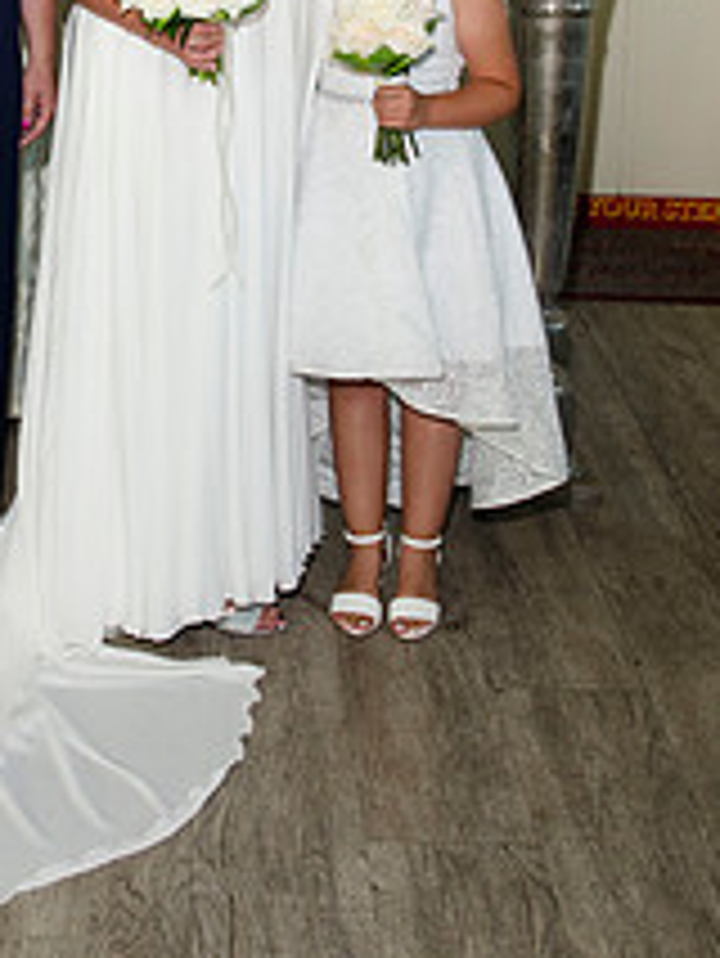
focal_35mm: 73
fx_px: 2022
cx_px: 117
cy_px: 58
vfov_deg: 25.6
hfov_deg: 19.9
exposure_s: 1/125
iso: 400
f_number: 5.6
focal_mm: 24
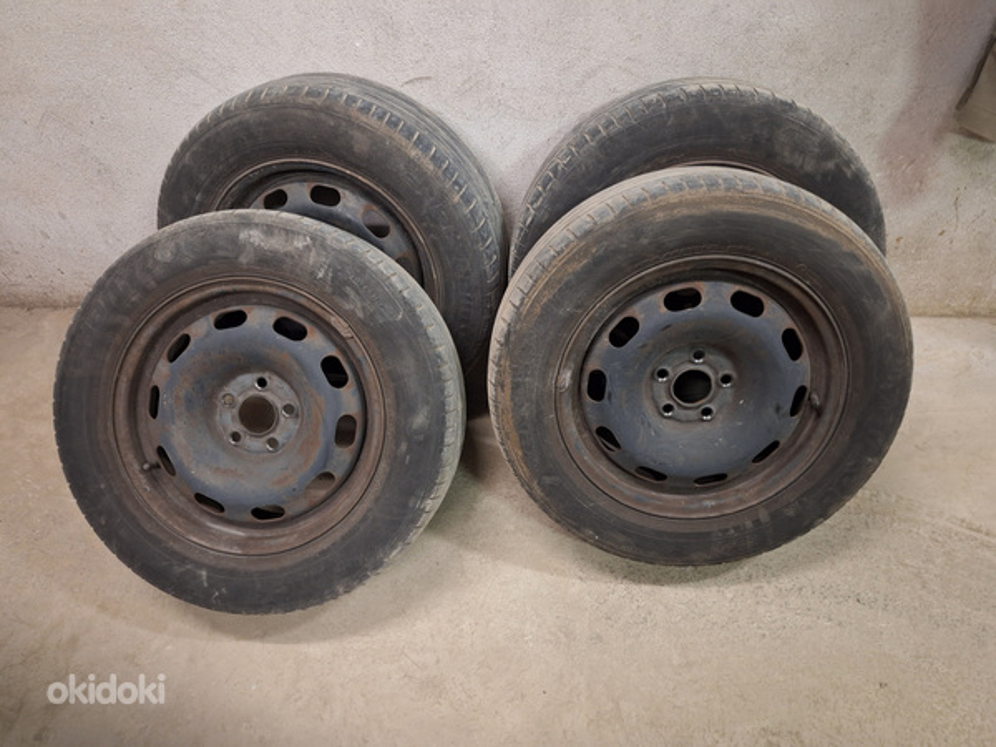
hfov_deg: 73.9
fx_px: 662
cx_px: 498
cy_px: 374
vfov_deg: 58.9
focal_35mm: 23
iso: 400
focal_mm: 5.54
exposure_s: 1/25
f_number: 1.8
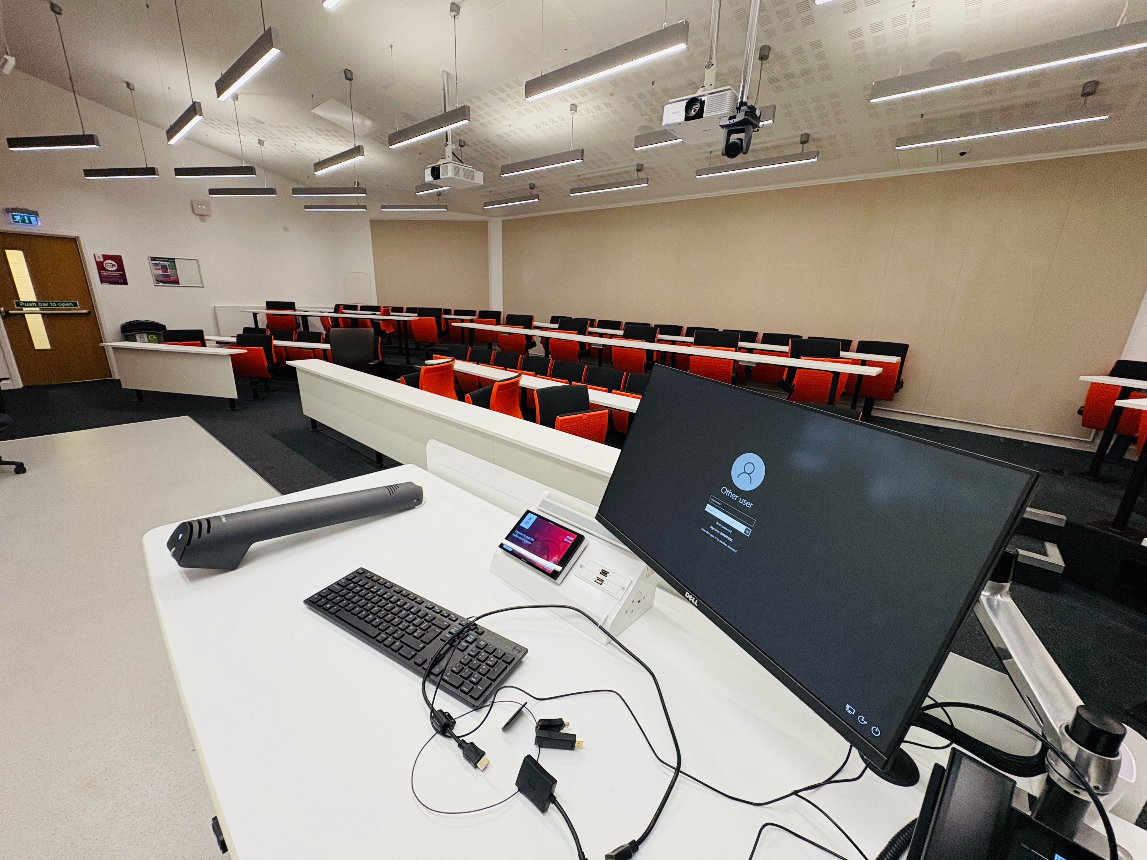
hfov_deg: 102.1
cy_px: 430
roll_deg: -1.8
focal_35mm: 14
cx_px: 574
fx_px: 464
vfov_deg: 85.7
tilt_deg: -16.1
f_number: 2.2
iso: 200
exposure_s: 1/100
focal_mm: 2.22
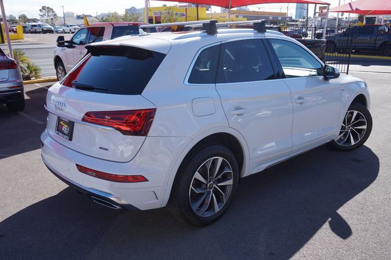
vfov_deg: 43.6
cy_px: 130
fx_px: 326
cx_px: 196
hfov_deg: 62.0
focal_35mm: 30
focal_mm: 20
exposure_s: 1/100
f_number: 9
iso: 100
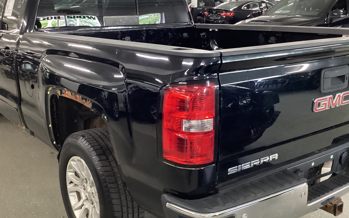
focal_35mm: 42
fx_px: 399
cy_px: 107
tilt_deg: -15.5
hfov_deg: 47.2
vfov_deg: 30.5
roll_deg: -0.8
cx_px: 166
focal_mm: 3.3
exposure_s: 1/40
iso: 400
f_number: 2.4
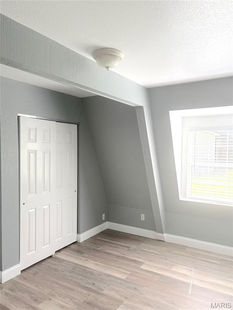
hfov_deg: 53.1
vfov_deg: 67.3
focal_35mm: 26
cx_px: 116
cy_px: 155
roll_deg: +0.0
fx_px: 233
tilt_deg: -2.2
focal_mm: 5.96
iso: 40
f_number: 1.6
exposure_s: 1/302
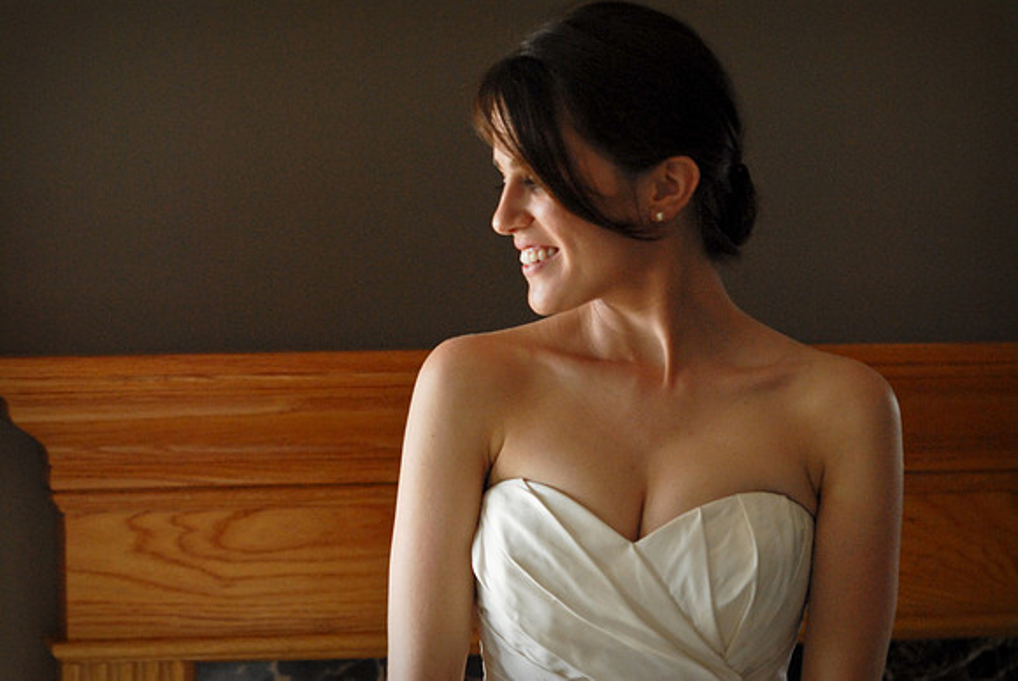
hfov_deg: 16.6
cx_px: 509
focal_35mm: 123
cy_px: 340
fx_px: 3482
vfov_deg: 11.2
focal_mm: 82
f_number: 3.2
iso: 640
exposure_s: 1/250
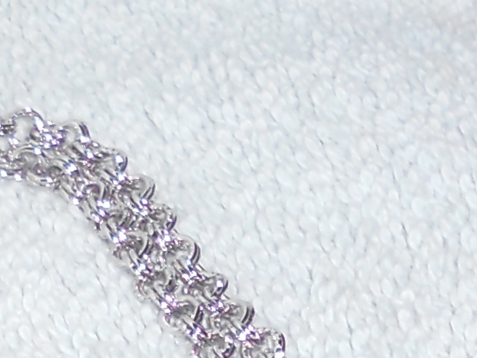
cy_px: 733
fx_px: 2839
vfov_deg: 7.0
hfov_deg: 9.3
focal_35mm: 206
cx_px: -253
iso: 80
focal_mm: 5.8
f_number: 3.5
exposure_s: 1/25
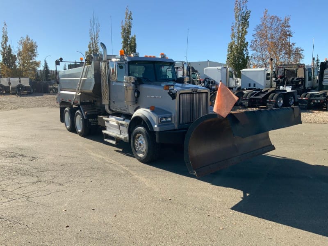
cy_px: 123
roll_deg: -2.7
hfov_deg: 61.7
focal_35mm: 29
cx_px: 164
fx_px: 275
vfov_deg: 48.2
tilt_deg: -7.0
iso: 16
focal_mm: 3
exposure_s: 1/1912
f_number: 1.8
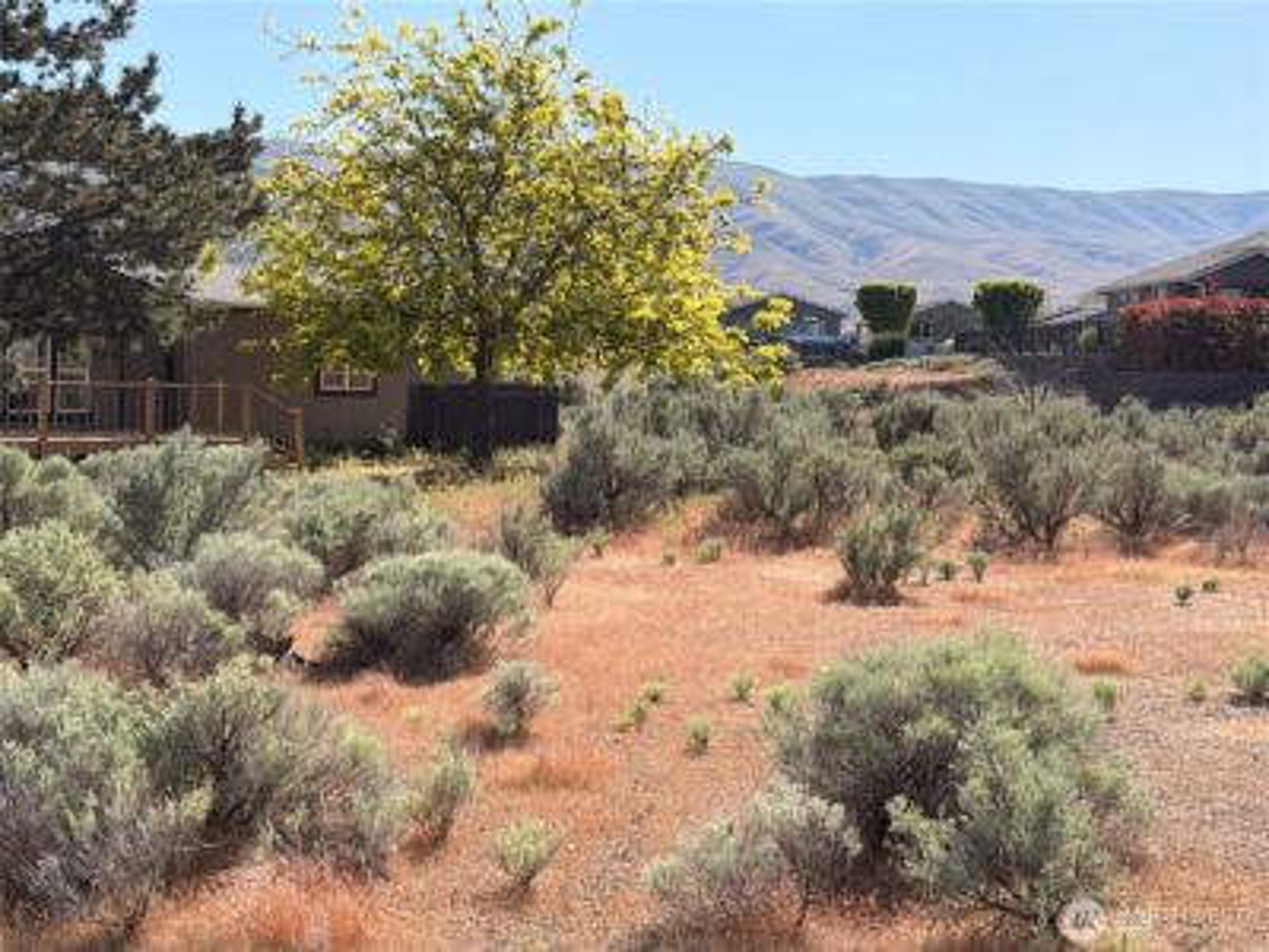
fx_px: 1760
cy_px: 476
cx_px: 634
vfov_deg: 30.3
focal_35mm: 48
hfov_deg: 39.7
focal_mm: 6.76
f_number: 1.78
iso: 64
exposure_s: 1/4098
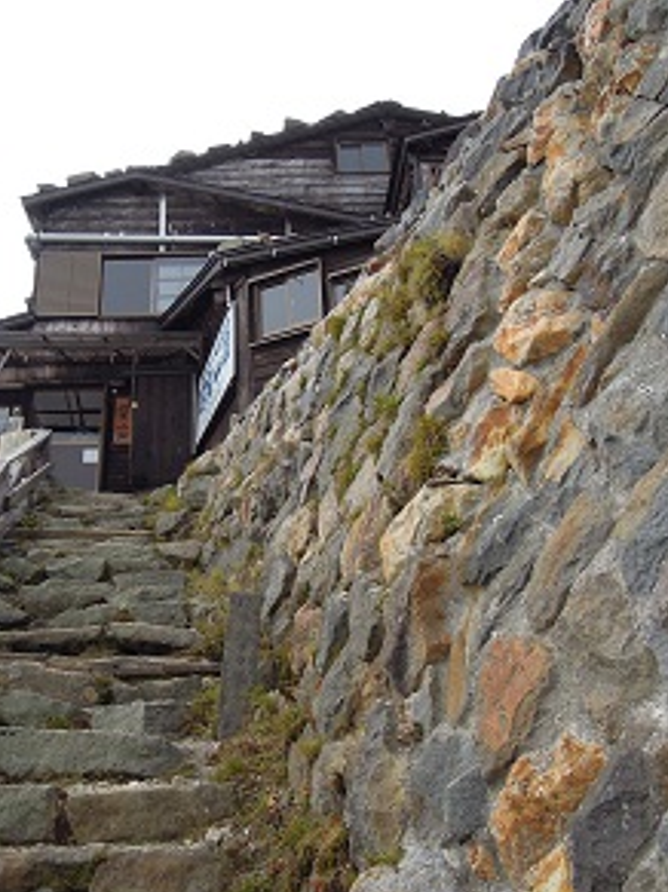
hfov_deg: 42.3
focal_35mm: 33
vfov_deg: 55.4
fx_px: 850
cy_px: 457
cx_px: 218
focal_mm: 4.3
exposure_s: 1/1600
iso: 160
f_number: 3.2
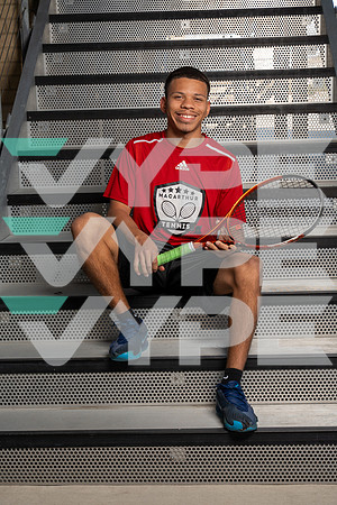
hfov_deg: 19.5
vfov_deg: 28.8
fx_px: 983
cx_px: 168
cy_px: 252
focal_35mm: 70
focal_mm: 70
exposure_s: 1/250
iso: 250
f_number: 8
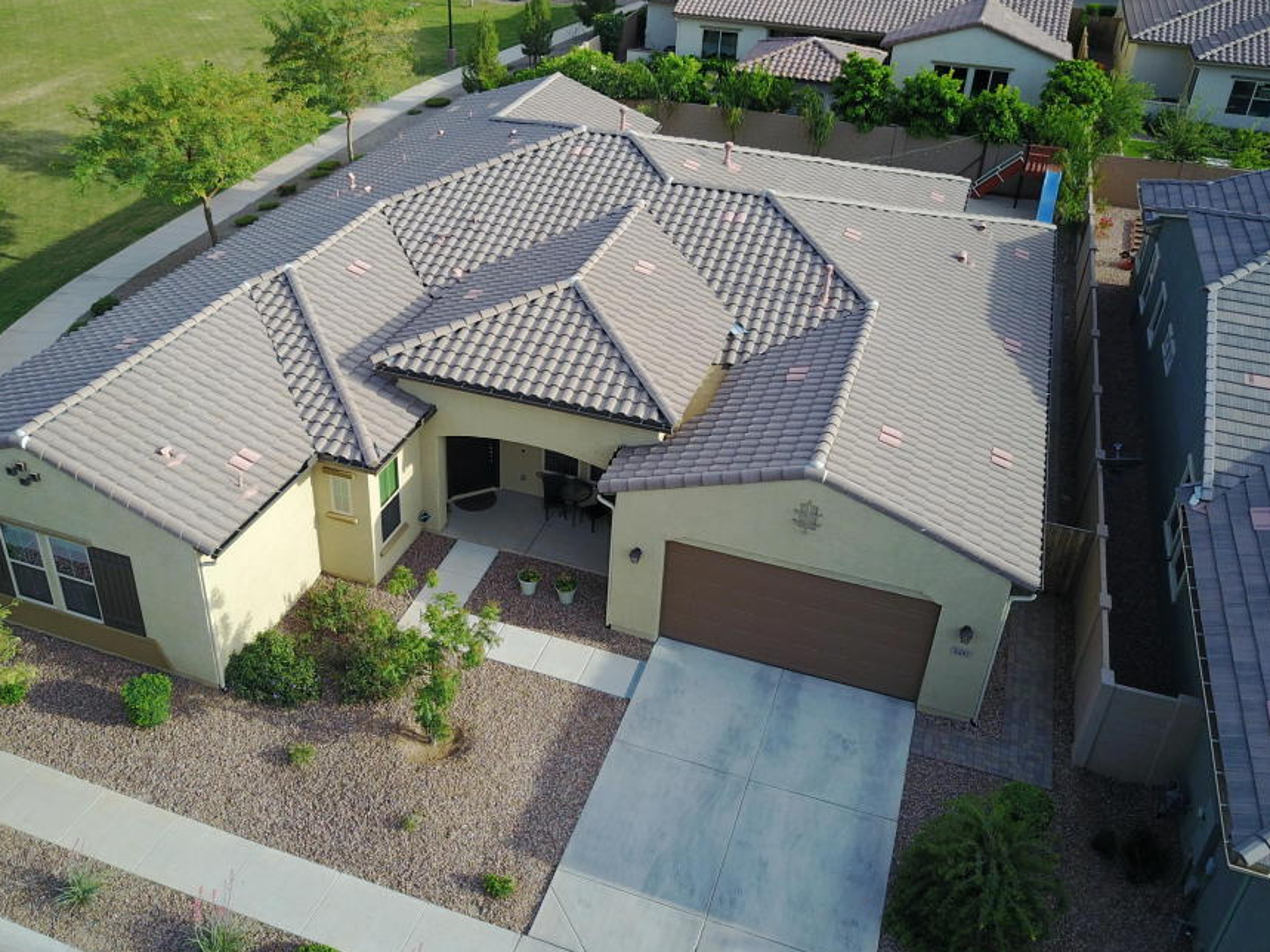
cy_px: 436
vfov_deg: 45.4
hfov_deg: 58.2
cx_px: 556
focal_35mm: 31
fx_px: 1137
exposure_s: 1/50
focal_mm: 4.7
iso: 112
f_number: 2.2
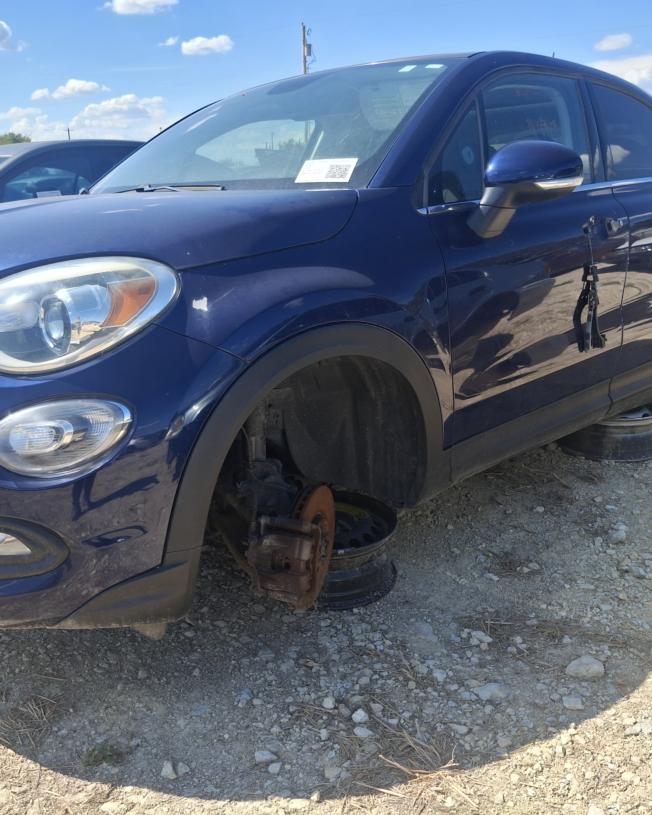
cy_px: 402
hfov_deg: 44.5
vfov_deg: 54.2
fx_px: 796
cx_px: 311
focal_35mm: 33
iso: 32
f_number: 1.8
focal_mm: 4.69
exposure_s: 1/1815
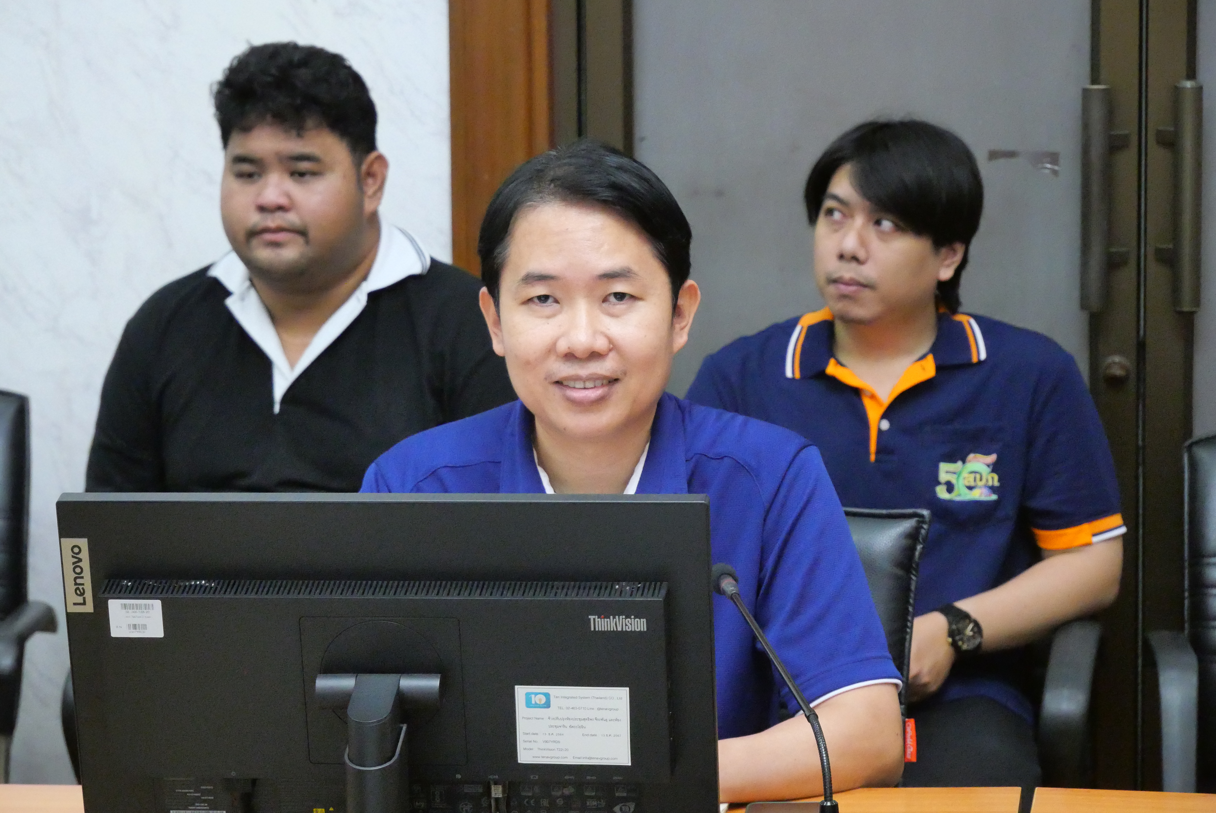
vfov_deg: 11.1
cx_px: 608
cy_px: 406
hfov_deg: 16.5
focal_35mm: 124
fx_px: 4191
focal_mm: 60
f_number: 5.6
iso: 6400
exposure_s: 1/80
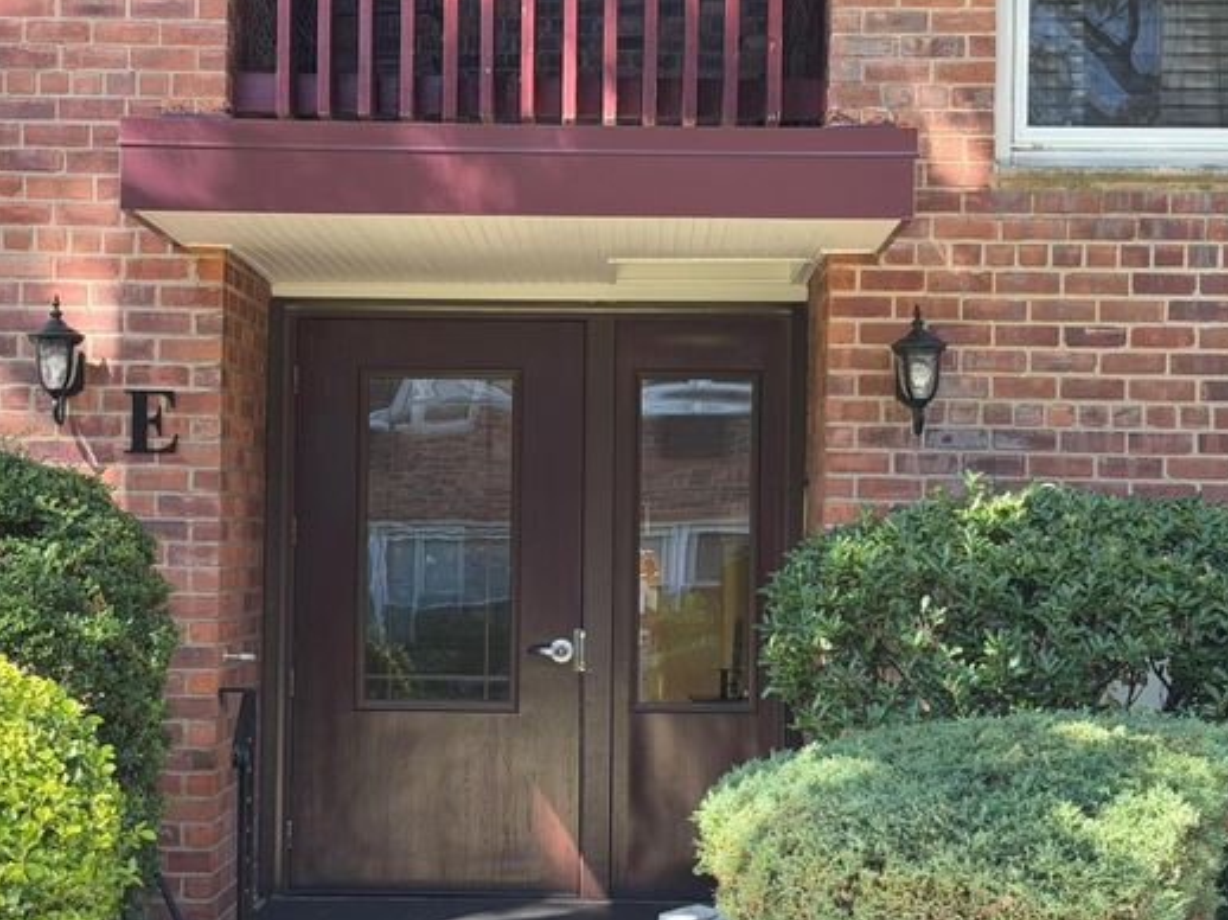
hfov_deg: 34.9
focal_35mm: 55
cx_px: 581
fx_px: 1950
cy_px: 506
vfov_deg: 26.5
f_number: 1.78
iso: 64
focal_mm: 6.76
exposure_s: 1/127
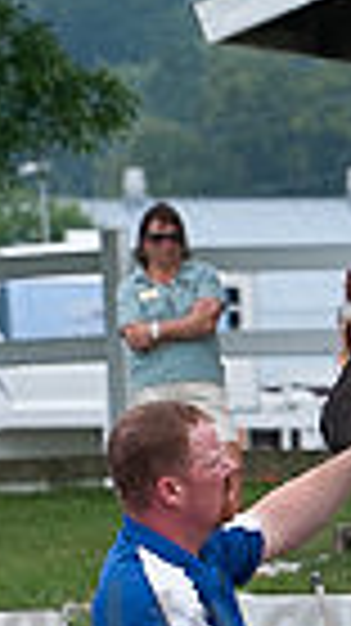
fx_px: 10062
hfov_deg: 2.0
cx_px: 846
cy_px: 619
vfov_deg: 3.6
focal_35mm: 607
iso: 1100
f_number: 5.6
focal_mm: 160
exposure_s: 1/1250
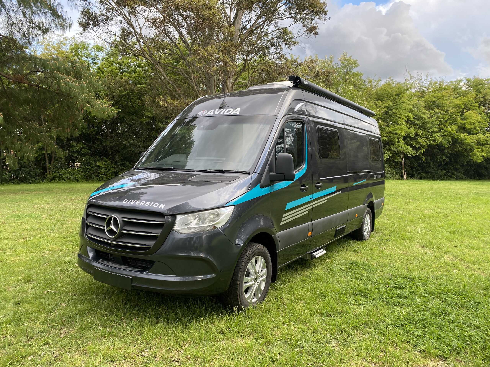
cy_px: 184
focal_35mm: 26
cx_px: 245
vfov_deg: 53.1
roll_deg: -1.1
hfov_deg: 67.3
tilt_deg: -4.5
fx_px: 368
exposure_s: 1/238
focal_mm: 4.25
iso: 32
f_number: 1.8
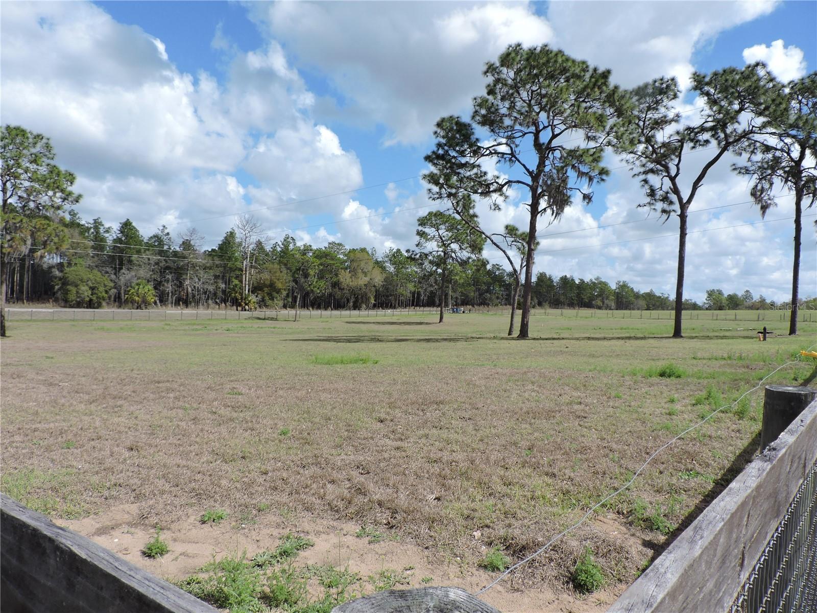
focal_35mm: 24
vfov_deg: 56.8
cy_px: 306
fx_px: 566
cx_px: 408
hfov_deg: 71.6
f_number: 3.3
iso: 100
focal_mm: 4.3
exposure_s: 1/1250
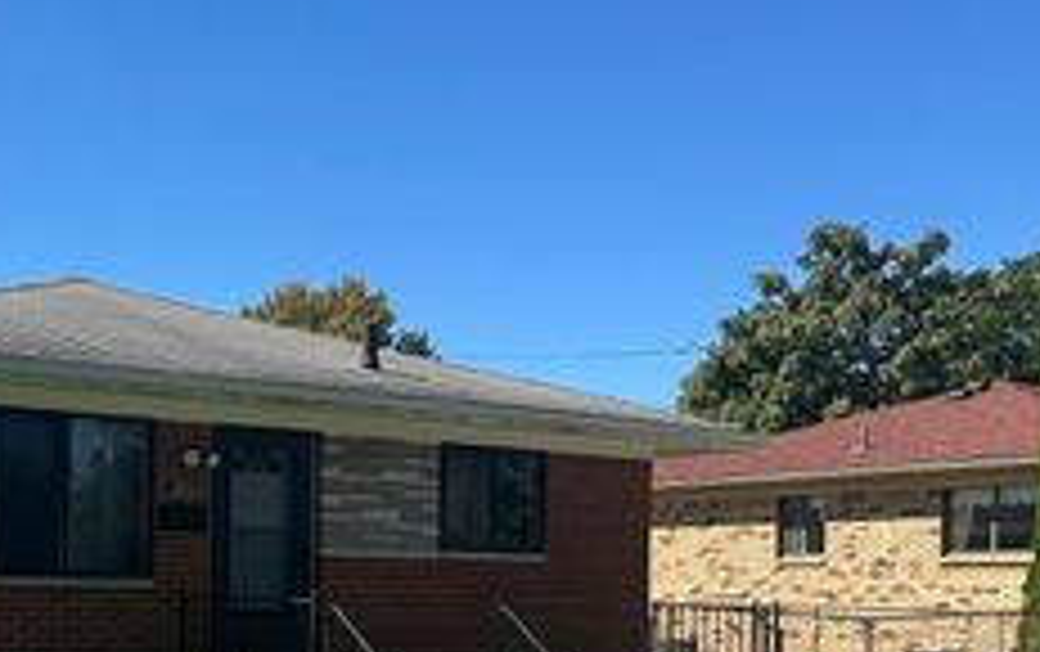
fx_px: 1561
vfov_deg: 23.0
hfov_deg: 36.3
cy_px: 591
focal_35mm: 55
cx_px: 306
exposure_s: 1/3247
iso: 80
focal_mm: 6.86
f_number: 1.78
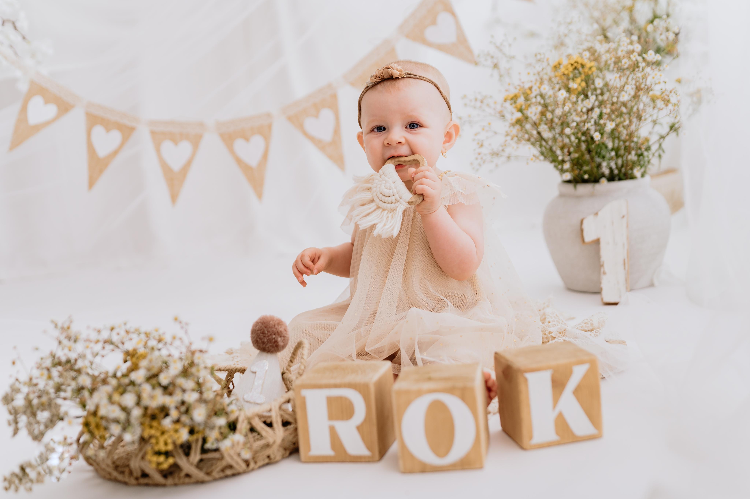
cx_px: 375
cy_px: 250
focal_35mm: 50
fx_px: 1041
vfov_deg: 27.0
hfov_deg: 39.6
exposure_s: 1/160
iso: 200
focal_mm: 50
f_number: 2.5
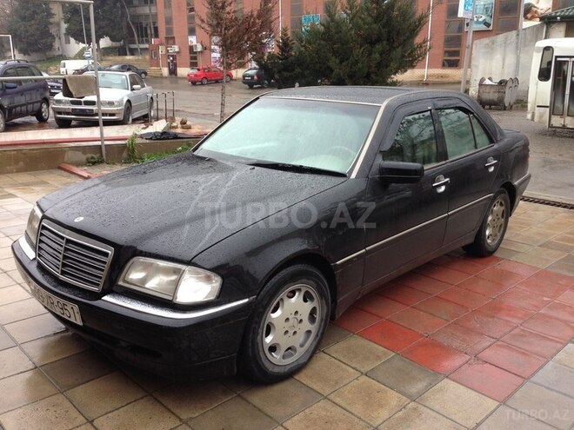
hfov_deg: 55.4
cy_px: 215
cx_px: 287
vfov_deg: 42.9
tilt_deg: -15.5
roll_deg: -0.2
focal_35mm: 33
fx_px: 547
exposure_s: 1/120
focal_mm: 4.12
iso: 64
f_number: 2.4
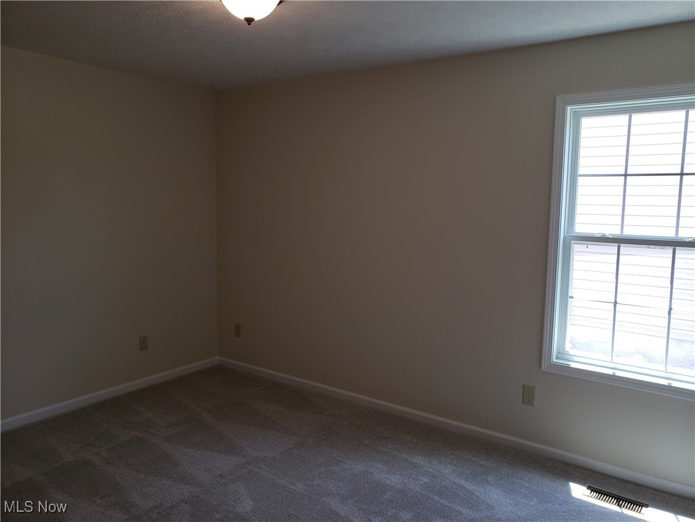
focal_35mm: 26
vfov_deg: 53.1
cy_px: 261
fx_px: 522
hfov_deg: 67.3
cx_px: 348
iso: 100
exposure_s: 1/120
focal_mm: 4.3
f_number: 2.4
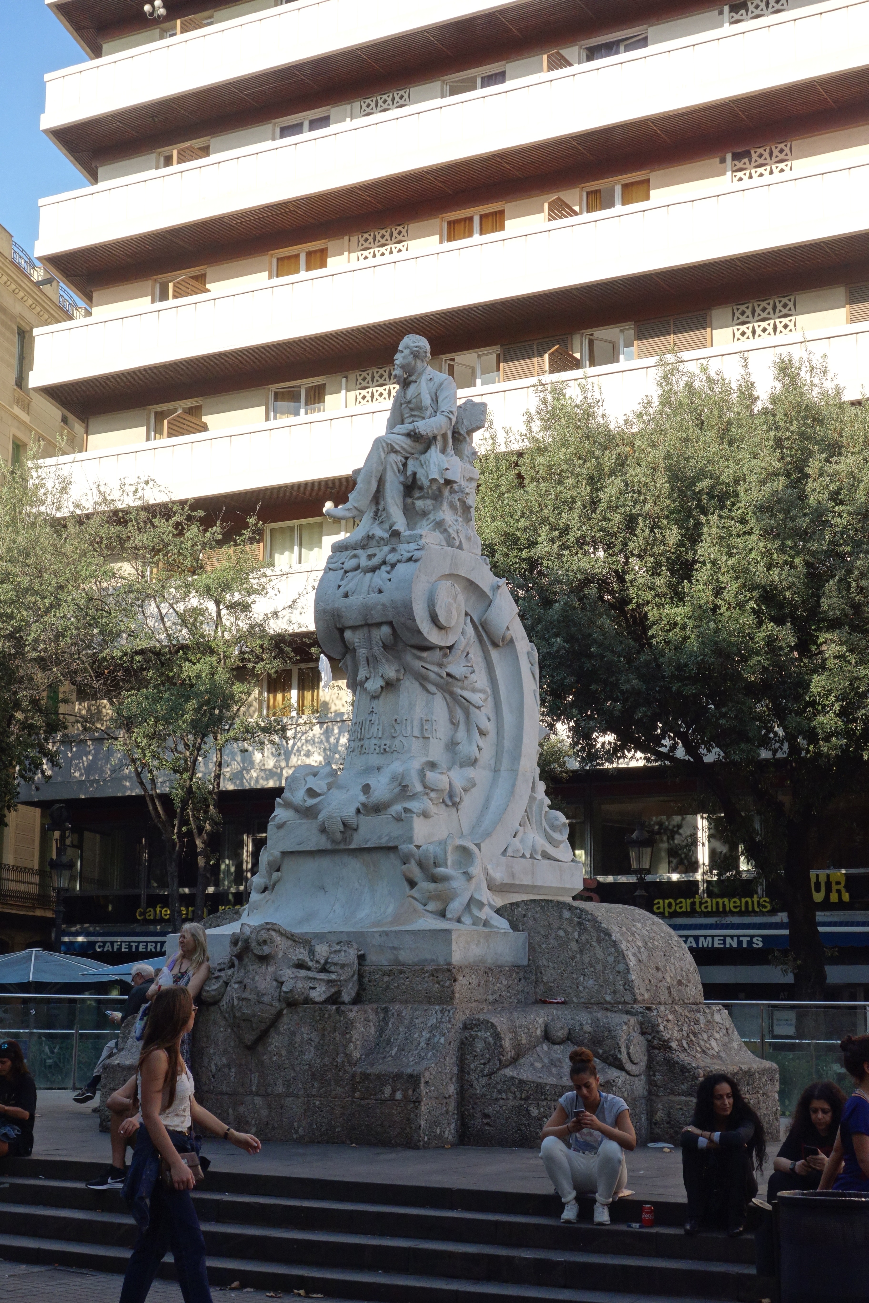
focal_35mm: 54
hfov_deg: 25.1
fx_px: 1955
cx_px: 434
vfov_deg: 36.9
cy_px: 652
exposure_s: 1/250
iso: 200
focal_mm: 19.98
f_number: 5.6
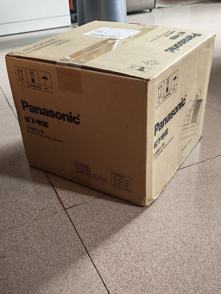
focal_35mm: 36
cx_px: 110
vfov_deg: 51.4
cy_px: 147
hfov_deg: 39.7
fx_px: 306
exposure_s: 1/33
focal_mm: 6.55
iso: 320
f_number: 1.6
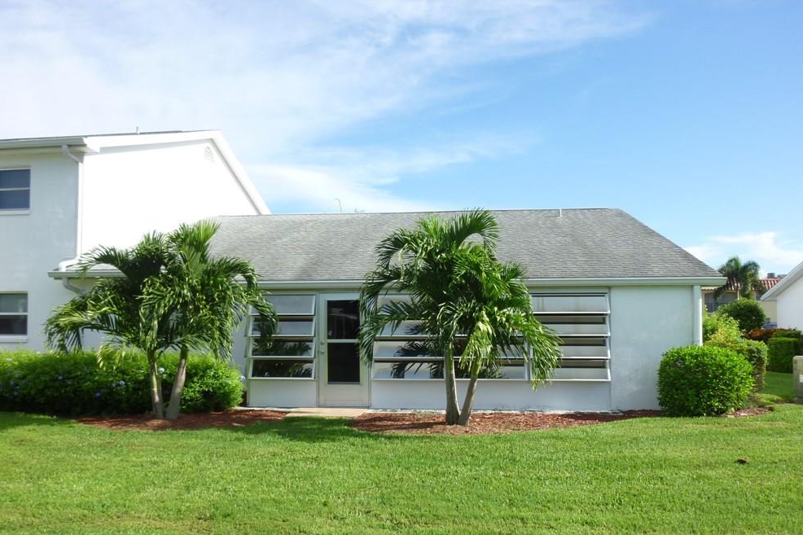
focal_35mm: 27
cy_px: 310
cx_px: 406
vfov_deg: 47.7
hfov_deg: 67.4
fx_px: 602
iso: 80
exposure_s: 1/400
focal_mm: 4.5
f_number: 3.3
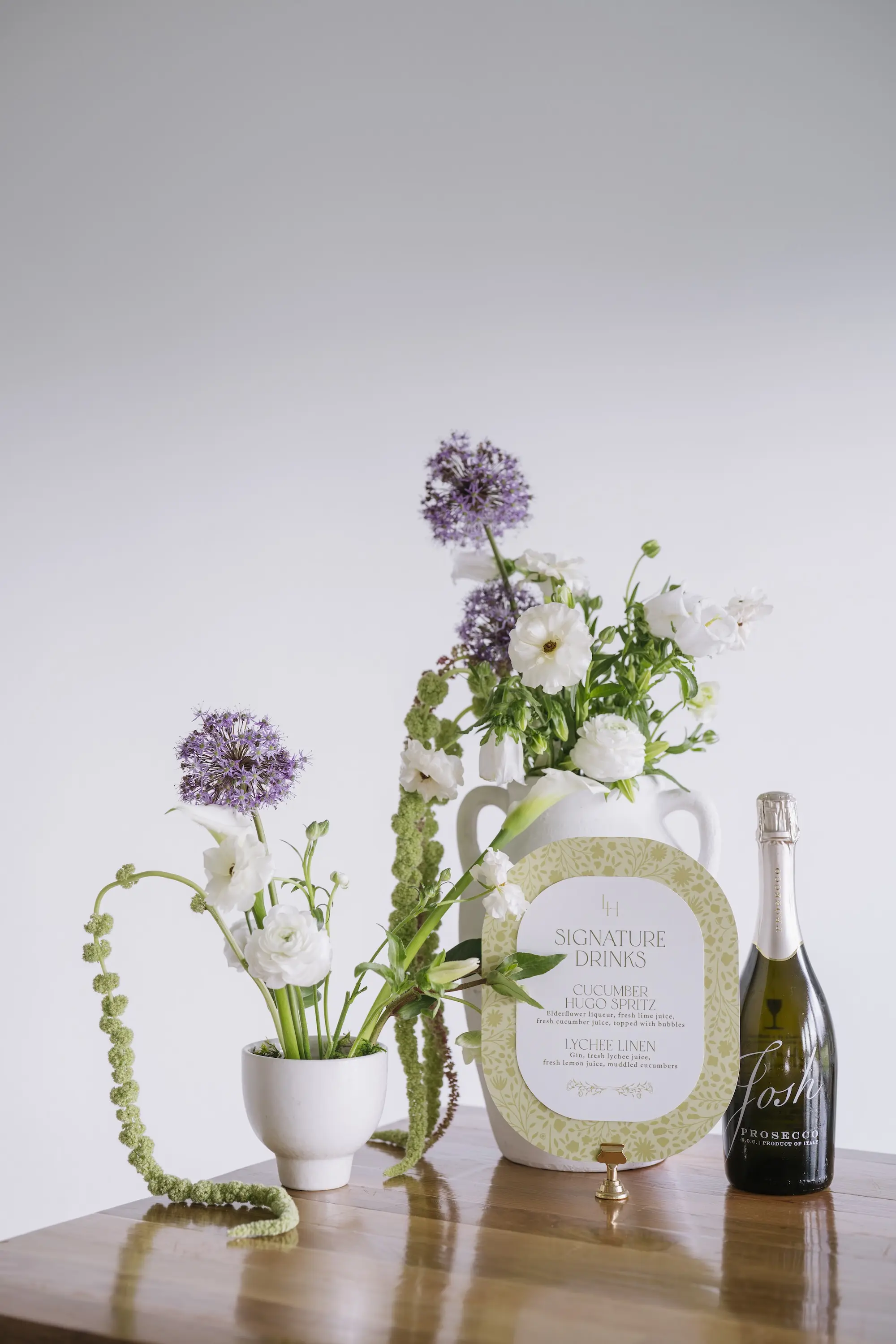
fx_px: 1867
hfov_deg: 27.0
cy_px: 672
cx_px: 448
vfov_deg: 39.6
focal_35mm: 50
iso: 800
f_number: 2.5
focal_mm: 50
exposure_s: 1/320
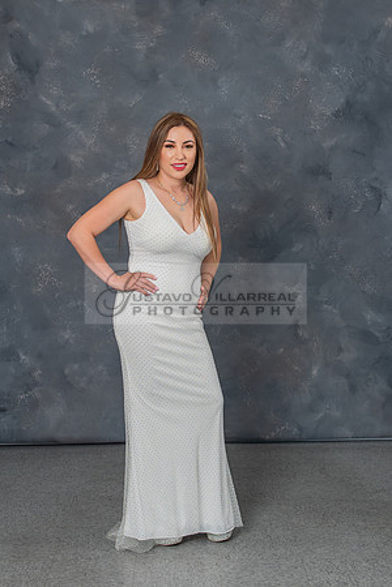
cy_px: 273
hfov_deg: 24.0
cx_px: 181
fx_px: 923
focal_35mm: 57
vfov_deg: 35.3
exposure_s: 1/160
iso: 200
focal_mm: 32
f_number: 5.6
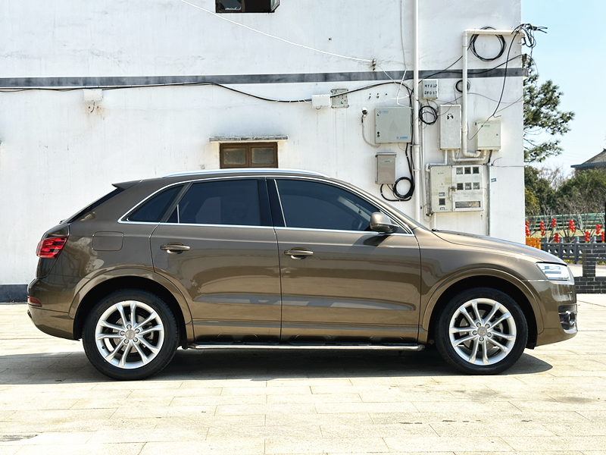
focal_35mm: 48
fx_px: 840
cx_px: 303
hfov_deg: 39.7
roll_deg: +0.8
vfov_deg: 30.3
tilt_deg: +0.5
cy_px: 228
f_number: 1.78
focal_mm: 6.86
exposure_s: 1/2114
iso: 64
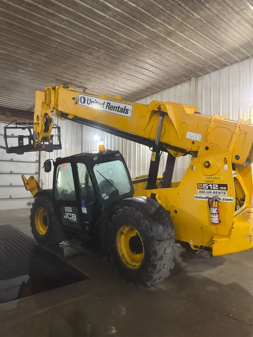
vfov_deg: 71.6
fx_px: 234
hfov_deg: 56.8
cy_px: 168
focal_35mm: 24
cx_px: 126
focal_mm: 6.76
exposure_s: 1/40
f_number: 1.78
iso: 800
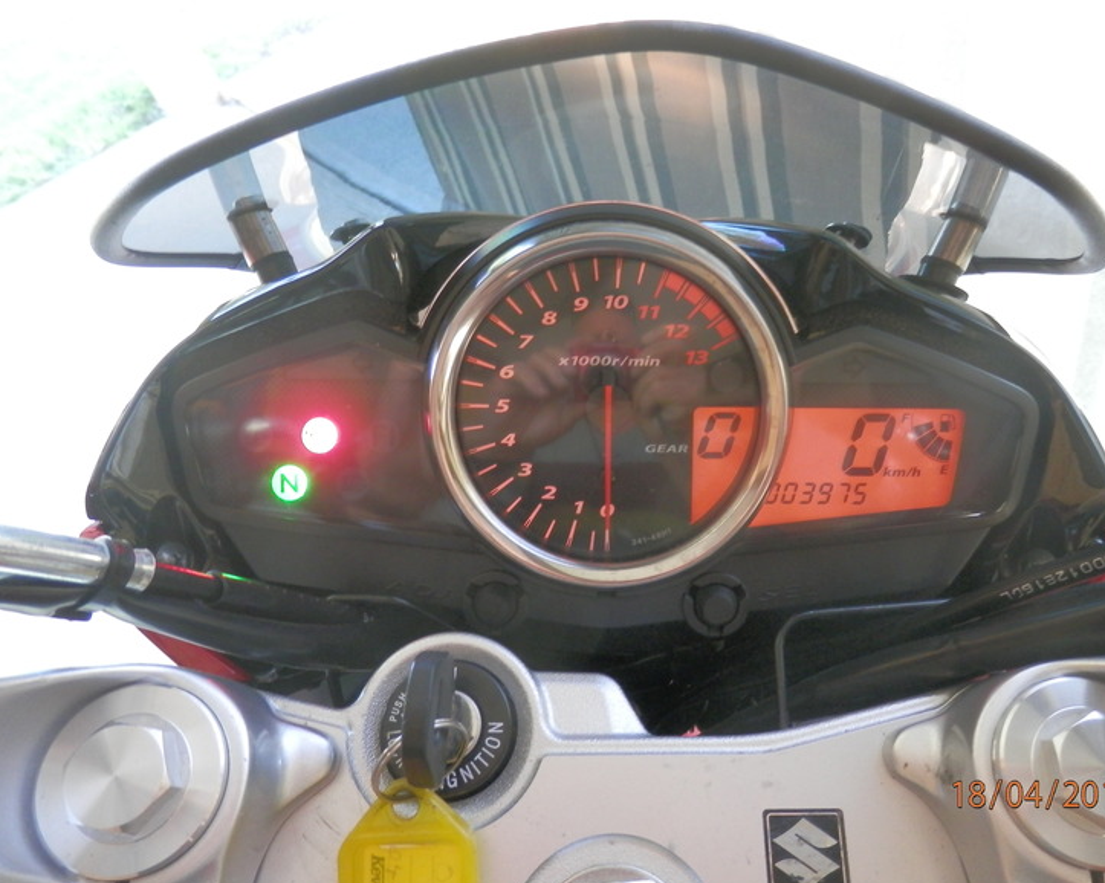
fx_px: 883
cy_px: 434
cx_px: 599
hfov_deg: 64.0
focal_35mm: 27
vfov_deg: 53.2
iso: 200
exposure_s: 1/15
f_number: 3
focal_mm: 4.5
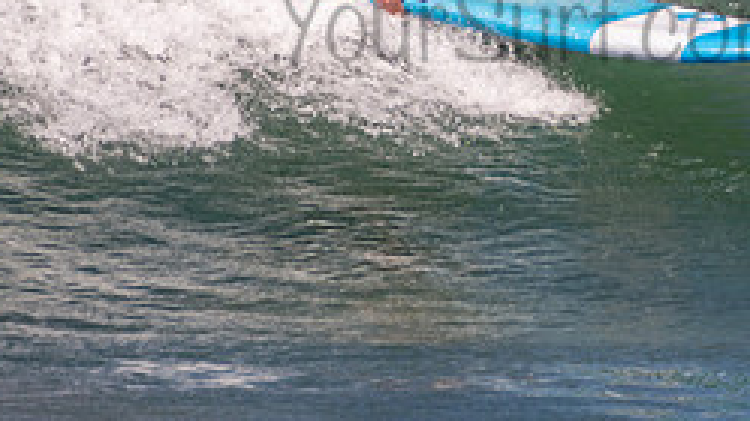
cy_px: -8
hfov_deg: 1.6
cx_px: 587
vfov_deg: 0.9
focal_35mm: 1392
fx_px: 27680
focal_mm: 380
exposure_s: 1/1250
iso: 180
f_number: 5.6
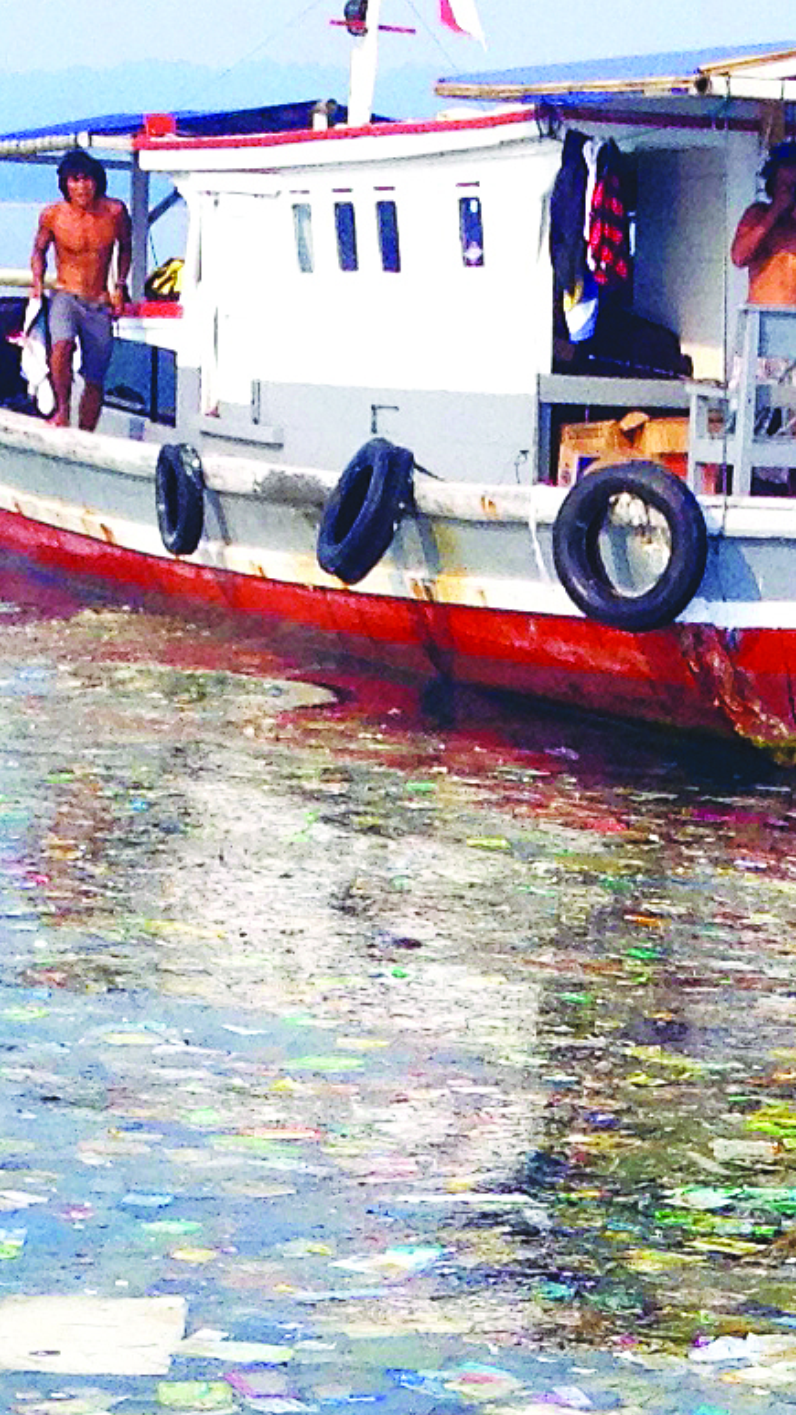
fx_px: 6039
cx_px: 789
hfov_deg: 7.5
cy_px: 1765
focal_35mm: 161
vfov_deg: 13.0
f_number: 2.4
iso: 64
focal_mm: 4.28
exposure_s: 1/1493
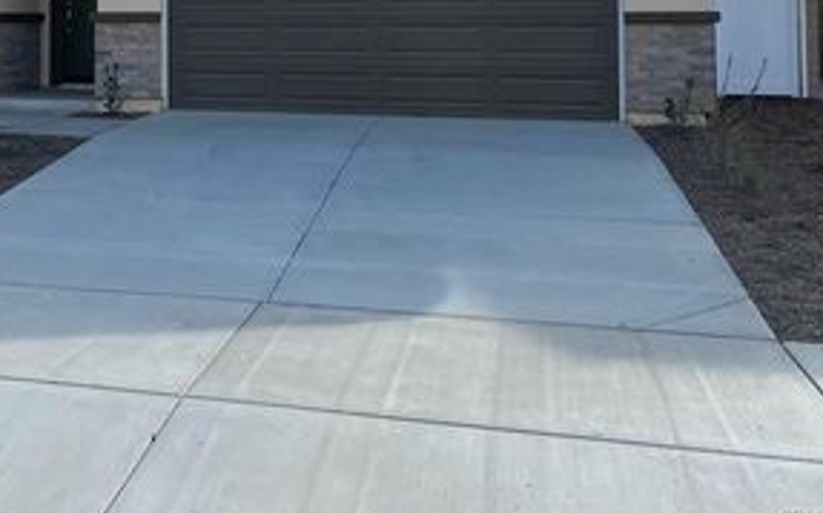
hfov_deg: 39.7
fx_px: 1076
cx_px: 132
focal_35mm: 48
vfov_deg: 25.4
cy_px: -7
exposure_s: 1/3610
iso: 32
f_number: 1.8
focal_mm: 4.25
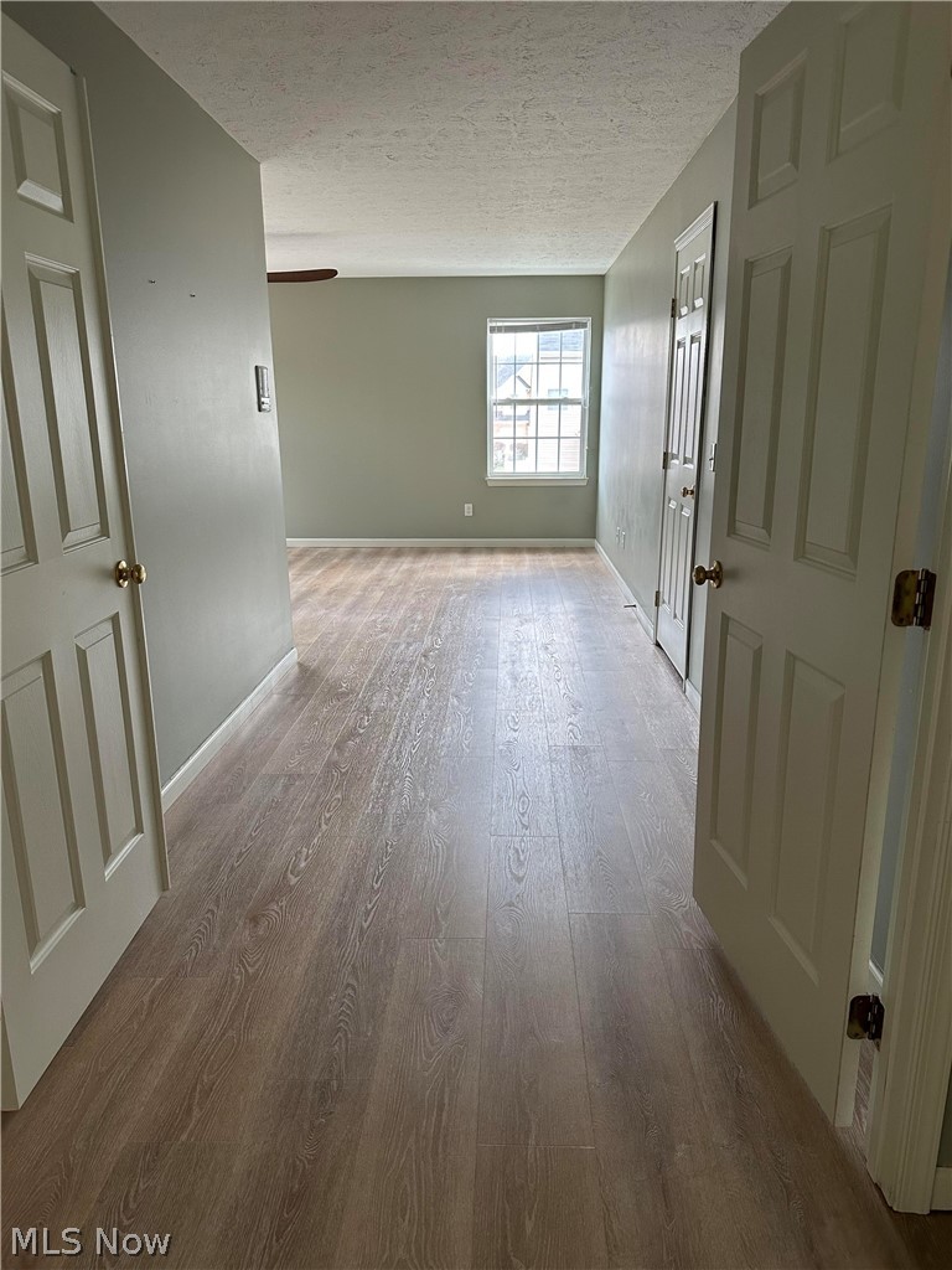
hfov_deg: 56.8
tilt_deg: -14.6
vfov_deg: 71.6
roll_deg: +0.4
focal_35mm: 24
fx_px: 880
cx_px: 476
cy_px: 635
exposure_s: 1/121
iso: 160
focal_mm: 6.86
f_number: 1.78
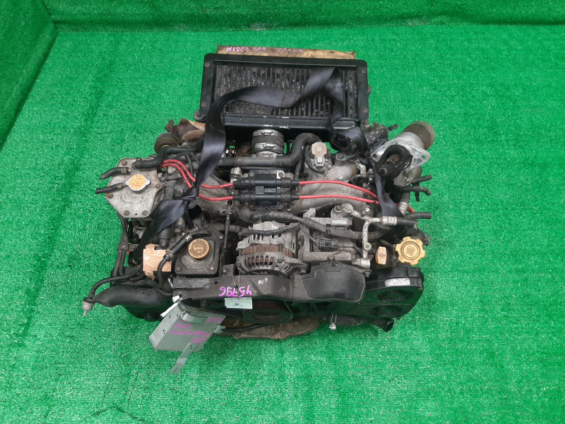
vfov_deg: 53.1
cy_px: 212
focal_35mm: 26
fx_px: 424
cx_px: 282
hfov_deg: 67.3
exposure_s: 1/50
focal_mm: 3.93
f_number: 1.7
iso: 159
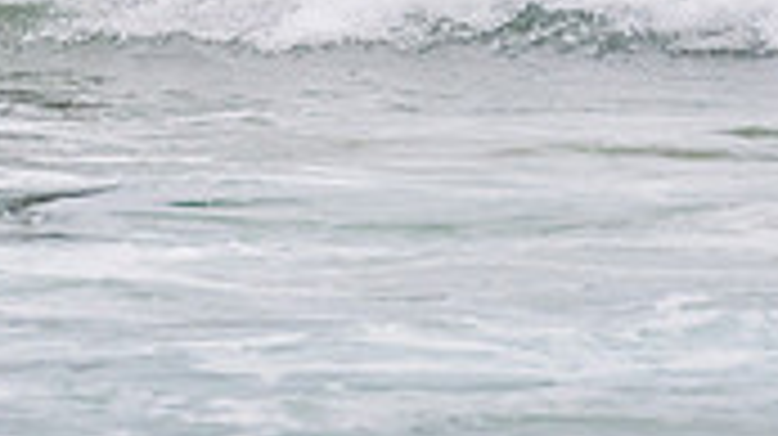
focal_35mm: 2156
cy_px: -132
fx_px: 44443
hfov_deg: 1.0
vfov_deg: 0.6
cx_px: -46
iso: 640
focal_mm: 500
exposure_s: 1/1000
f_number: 5.6
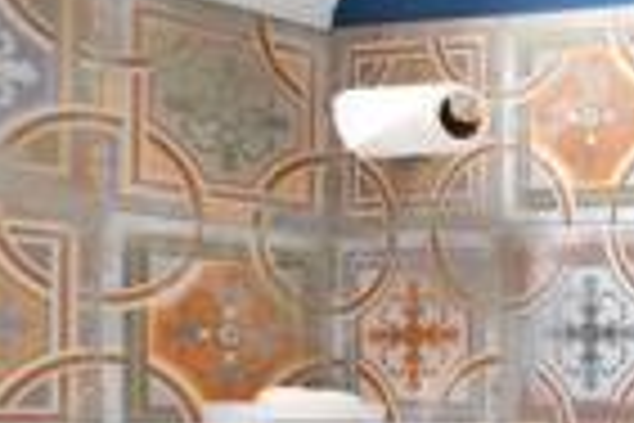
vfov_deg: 19.0
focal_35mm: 70
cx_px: 1461
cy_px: 407
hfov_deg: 16.0
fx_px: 1233
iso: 200
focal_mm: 10
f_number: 8
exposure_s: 1/10
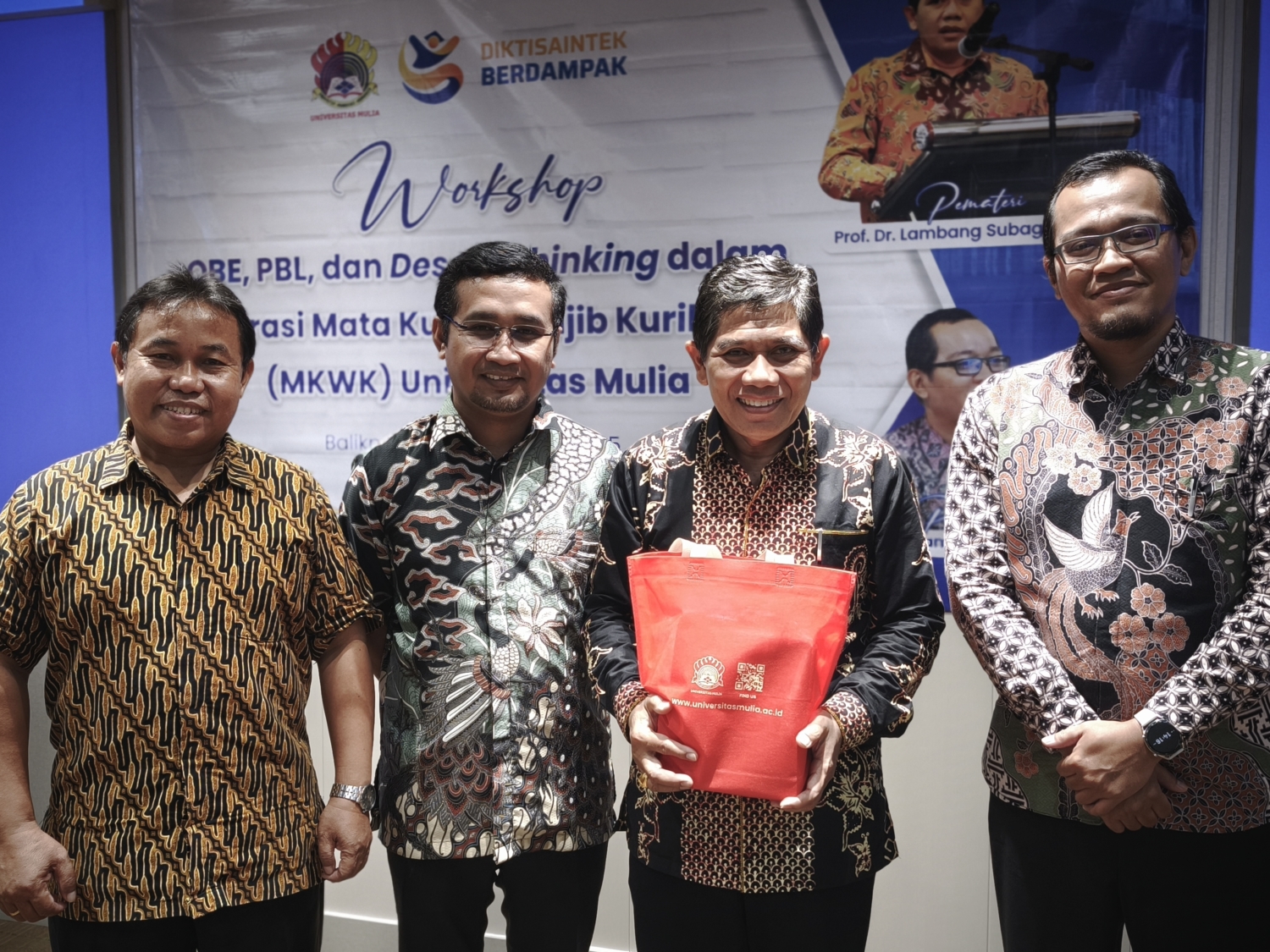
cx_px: 635
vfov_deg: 40.7
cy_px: 476
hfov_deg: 52.6
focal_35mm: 35
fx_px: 1284
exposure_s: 1/50
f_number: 1.4
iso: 320
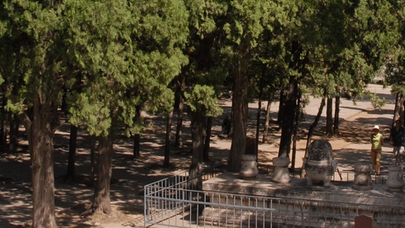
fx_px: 988
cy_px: -47
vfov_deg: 12.8
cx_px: 232
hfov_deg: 23.1
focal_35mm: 92
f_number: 10
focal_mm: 28
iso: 400
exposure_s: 1/350
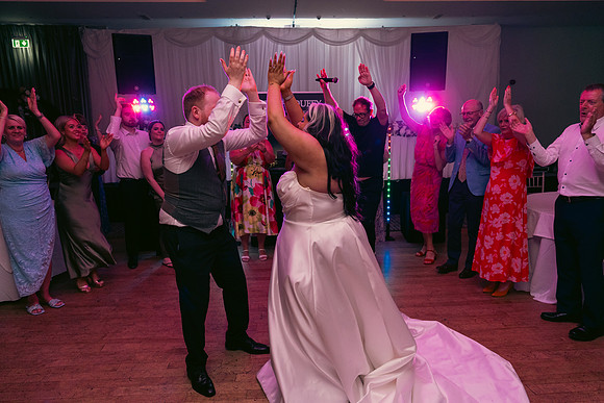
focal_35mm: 24
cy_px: 202
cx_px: 302
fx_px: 403
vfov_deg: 53.2
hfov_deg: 73.7
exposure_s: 1/160
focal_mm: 24
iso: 2500
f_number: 3.5
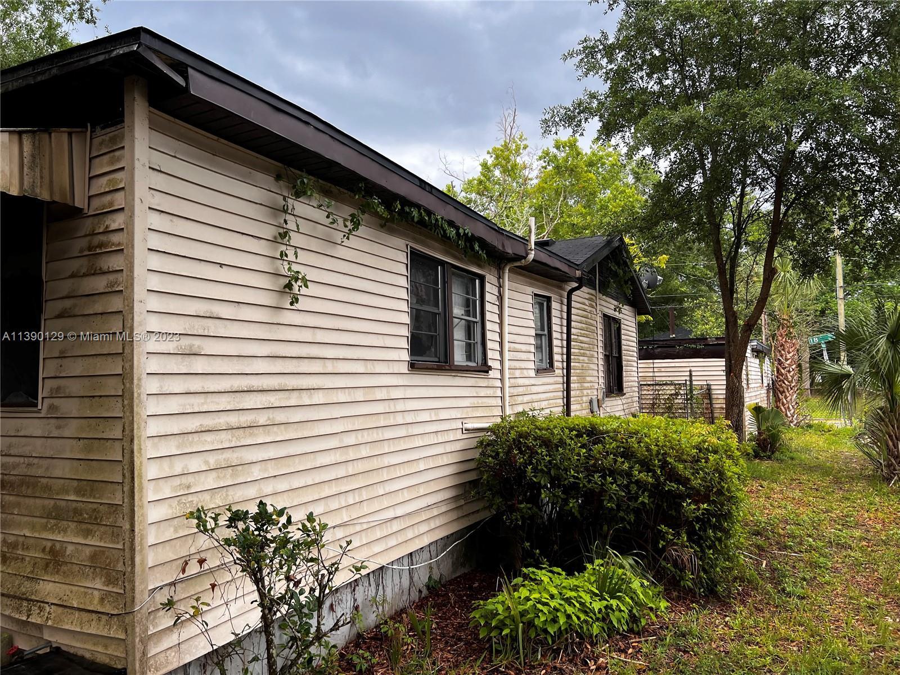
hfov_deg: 67.3
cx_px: 450
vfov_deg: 53.1
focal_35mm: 26
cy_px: 338
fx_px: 676
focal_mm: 5.7
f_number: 1.5
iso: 40
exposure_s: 1/208
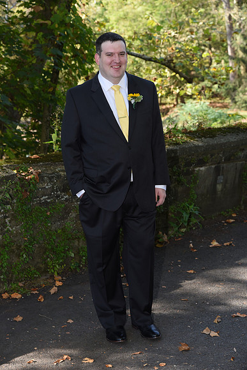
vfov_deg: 27.0
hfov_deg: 18.2
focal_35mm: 75
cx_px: 124
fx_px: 771
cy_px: 185
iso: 640
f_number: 5.6
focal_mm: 75
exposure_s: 1/200
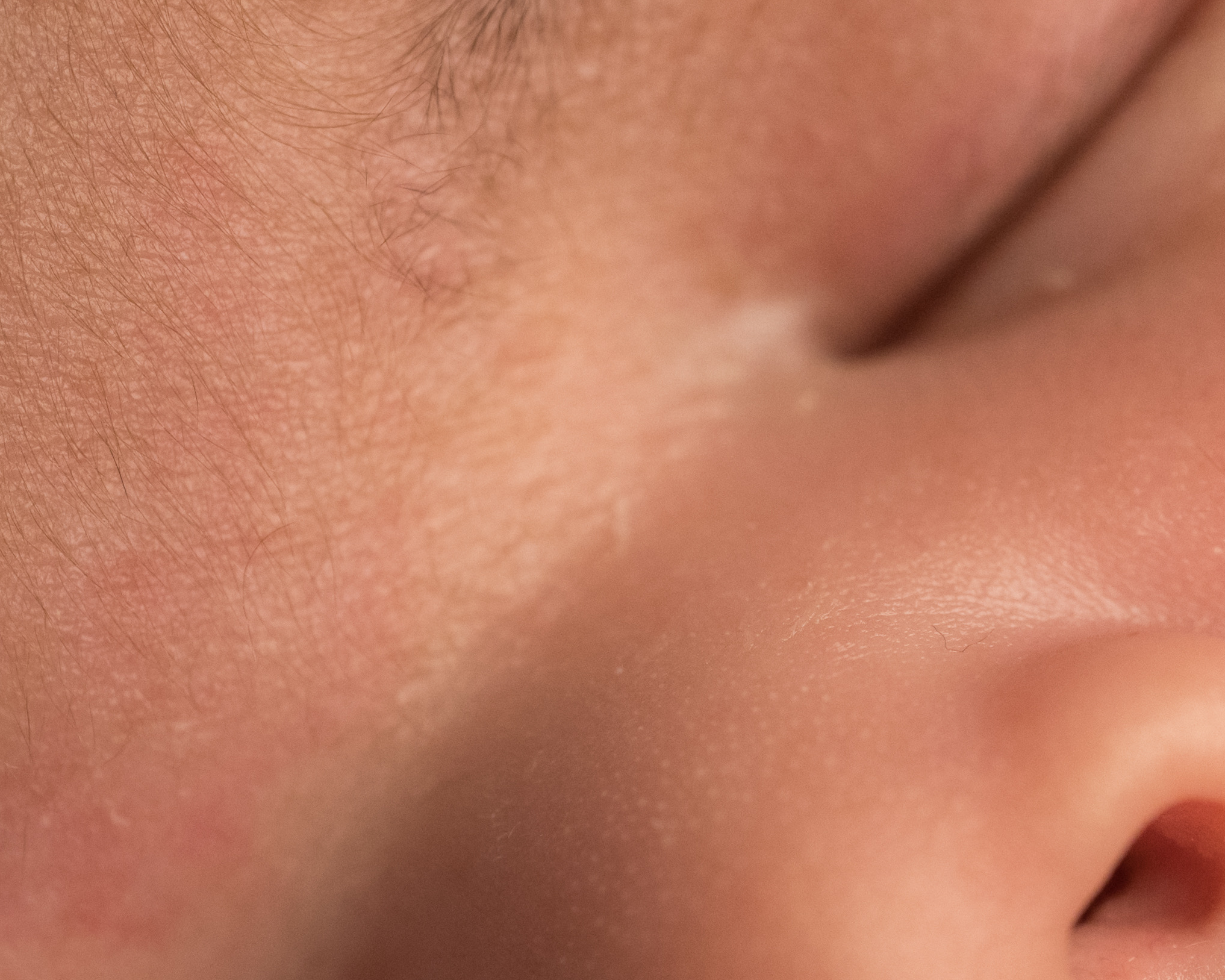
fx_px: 14501
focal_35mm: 400
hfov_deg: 4.8
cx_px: 910
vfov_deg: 3.9
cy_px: 828
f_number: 3.2
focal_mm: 105
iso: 500
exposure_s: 1/200
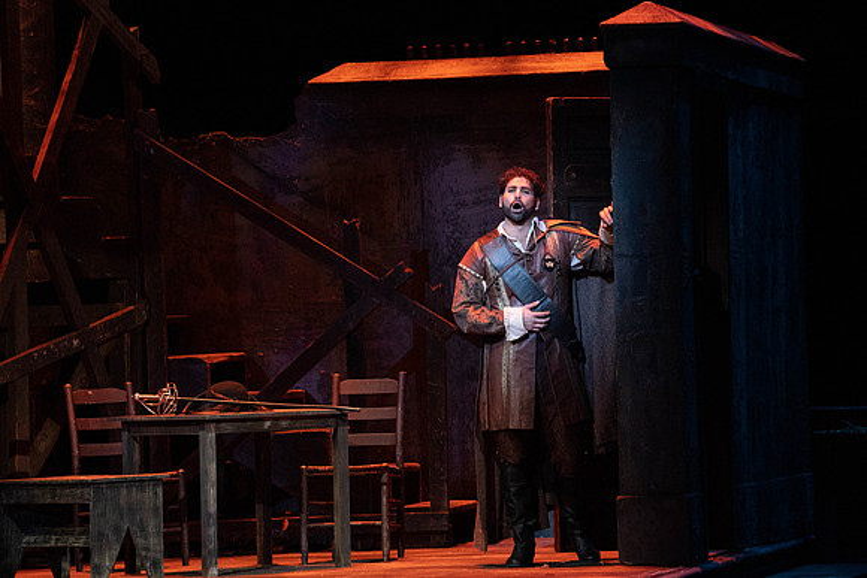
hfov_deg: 9.4
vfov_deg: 6.3
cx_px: 475
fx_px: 5284
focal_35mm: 219
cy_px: 264
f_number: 5.6
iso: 6400
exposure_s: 1/250
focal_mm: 200
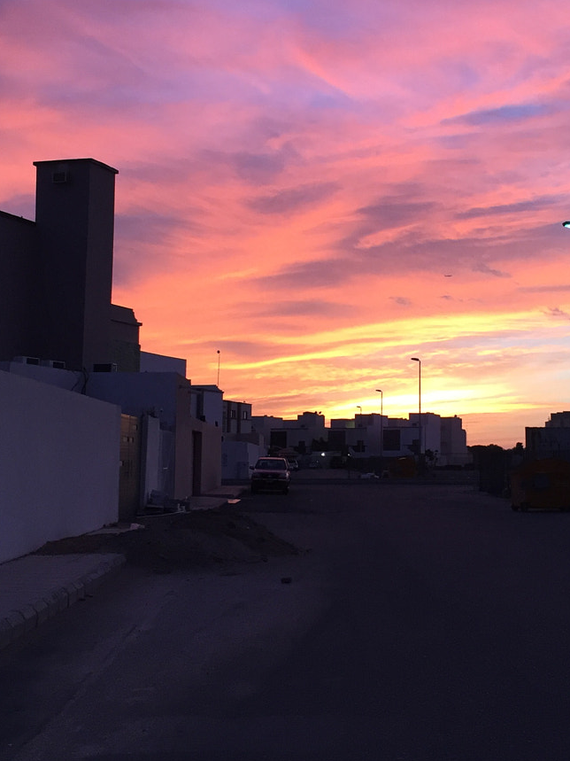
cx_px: 383
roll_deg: -0.7
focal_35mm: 54
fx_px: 1186
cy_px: 311
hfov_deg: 26.9
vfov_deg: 35.4
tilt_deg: +7.1
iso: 32
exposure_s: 1/40
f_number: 2.2
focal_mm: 4.15
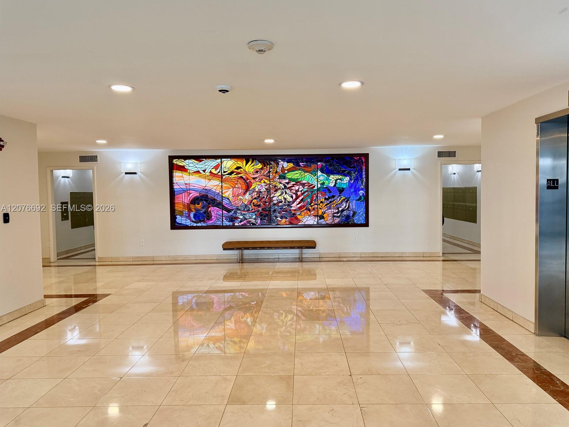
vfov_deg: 54.9
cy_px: 209
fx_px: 411
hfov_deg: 69.4
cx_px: 296
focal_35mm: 25
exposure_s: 1/60
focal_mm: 6.76
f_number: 1.78
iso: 250
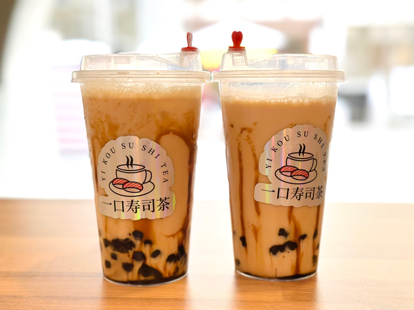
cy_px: 155
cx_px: 207
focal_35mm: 48
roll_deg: +0.6
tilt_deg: -8.2
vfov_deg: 30.3
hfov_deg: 39.7
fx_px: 574
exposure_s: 1/257
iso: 80
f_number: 1.78
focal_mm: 6.86
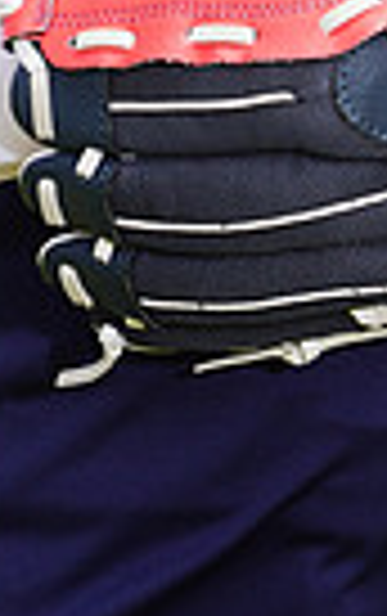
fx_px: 17058
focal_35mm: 1014
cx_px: 335
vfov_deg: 2.1
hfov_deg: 1.3
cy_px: -445
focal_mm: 235
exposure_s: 1/250
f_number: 9
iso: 100
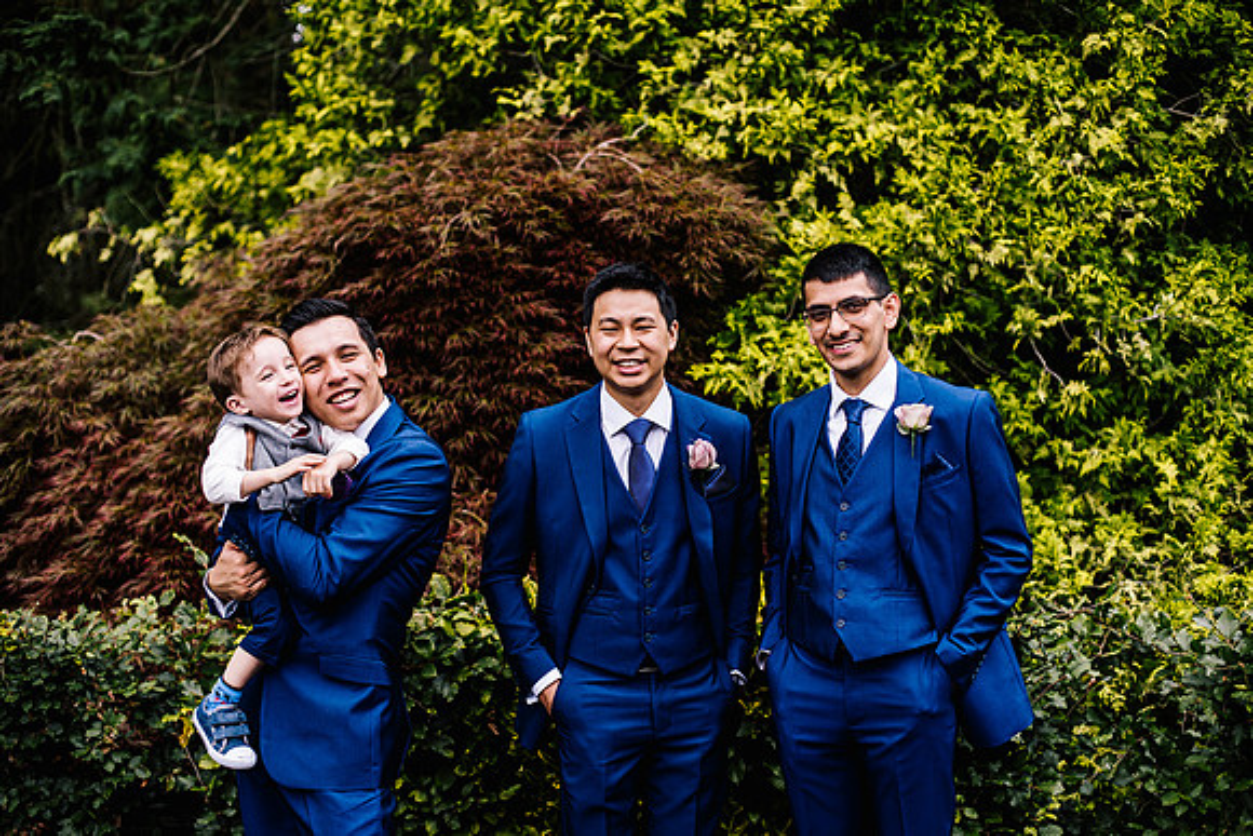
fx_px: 1741
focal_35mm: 50
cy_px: 418
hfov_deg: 39.6
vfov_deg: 27.0
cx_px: 626
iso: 125
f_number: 2.5
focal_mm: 50
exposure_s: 1/500
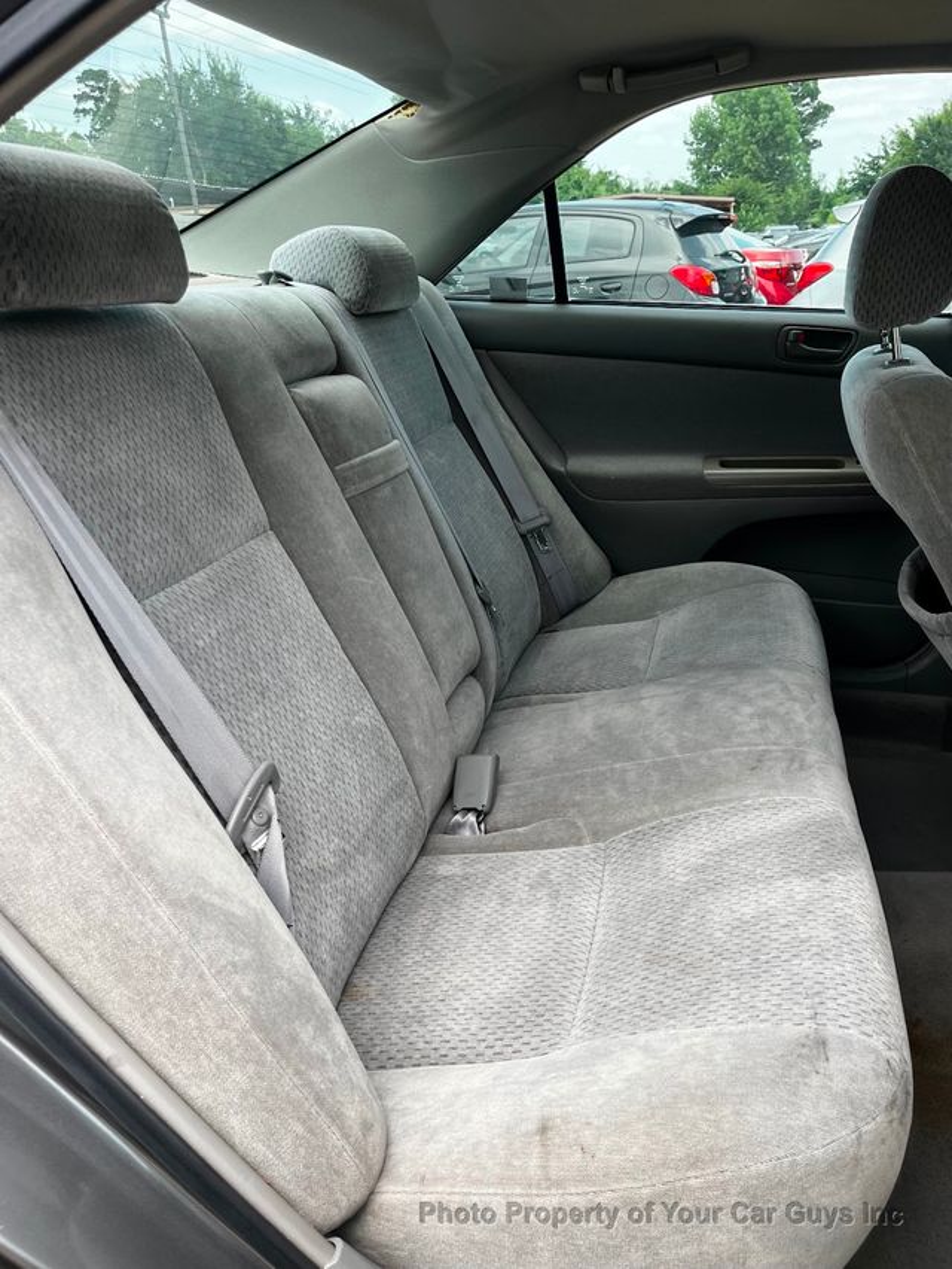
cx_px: 476
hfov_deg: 53.1
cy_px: 634
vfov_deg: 67.3
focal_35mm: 26
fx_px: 952
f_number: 1.6
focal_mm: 5.1
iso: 50
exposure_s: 1/583
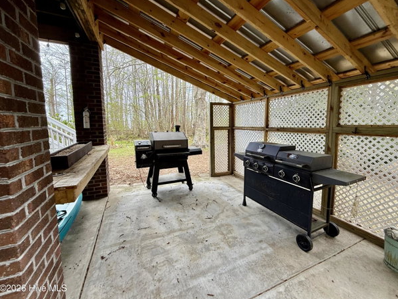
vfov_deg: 81.8
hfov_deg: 98.0
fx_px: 173
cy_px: 143
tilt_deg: -7.5
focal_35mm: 15
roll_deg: -0.2
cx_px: 212
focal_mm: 2.22
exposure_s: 1/99
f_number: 2.2
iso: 50
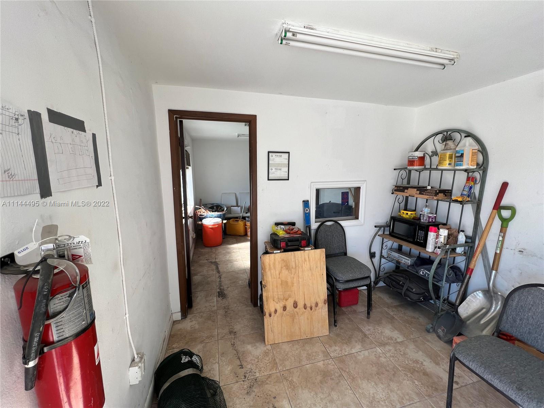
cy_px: 204
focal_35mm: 13
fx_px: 204
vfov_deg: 89.9
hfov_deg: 106.2
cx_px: 272
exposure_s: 1/144
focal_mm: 1.57
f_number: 1.8
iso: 32
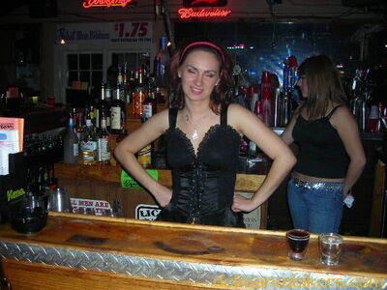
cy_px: 145
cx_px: 194
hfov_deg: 49.0
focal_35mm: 38
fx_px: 425
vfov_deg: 37.7
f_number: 3.2
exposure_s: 1/60.1
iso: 101
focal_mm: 6.3
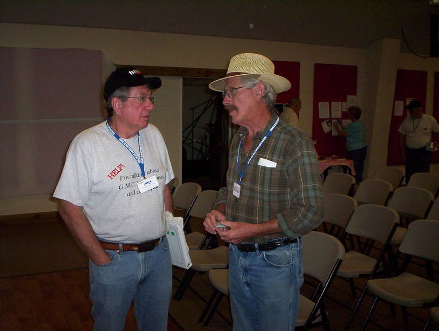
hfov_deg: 48.9
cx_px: 220
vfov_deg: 37.8
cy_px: 166
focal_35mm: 38
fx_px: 483
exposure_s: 1/60
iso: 140
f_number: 4.5
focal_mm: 4.99
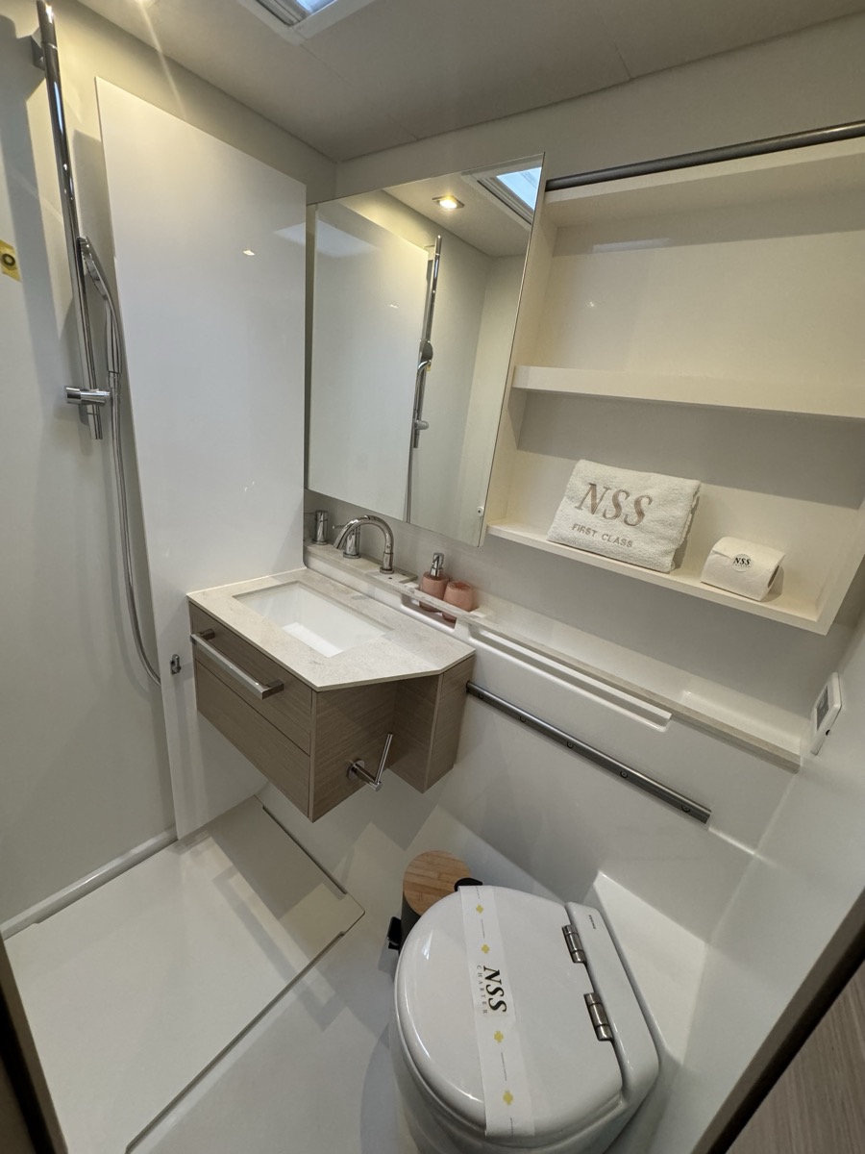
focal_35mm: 14
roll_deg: -7.6
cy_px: 577
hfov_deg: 85.7
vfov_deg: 102.1
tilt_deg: -19.7
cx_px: 432
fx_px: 466
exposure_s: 1/99
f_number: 2.2
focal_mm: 2.22
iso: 320
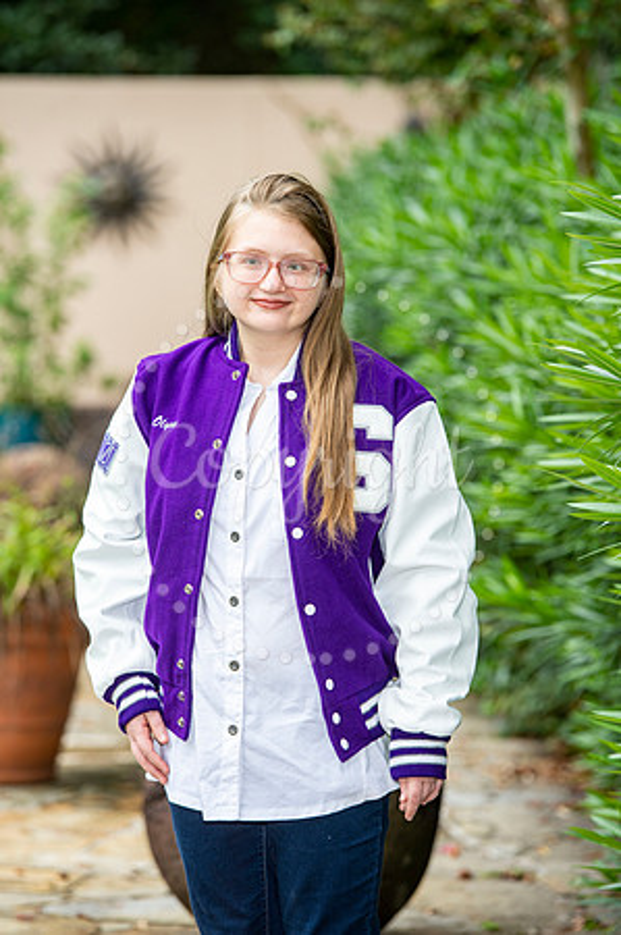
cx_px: 310
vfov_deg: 12.5
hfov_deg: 8.3
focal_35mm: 165
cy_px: 468
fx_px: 4279
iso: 320
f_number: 6.3
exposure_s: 1/125
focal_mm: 165
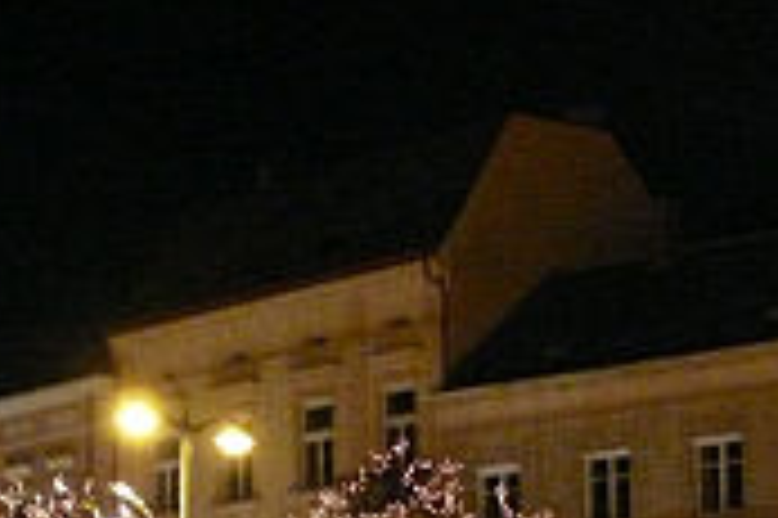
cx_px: 472
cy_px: 703
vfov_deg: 13.7
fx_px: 2051
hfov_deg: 21.4
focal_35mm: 95
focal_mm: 7.4
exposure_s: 1/13
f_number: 2.8
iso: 800
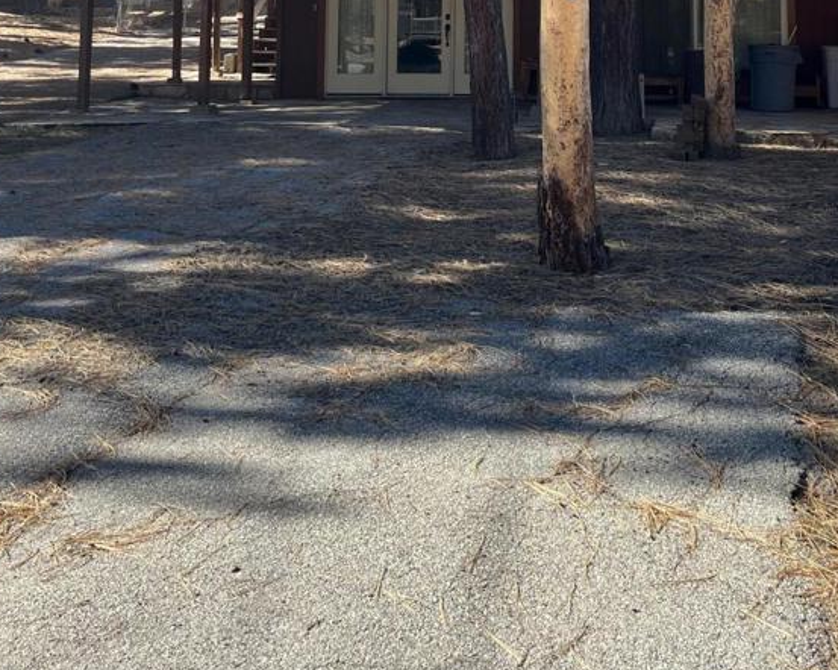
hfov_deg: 39.2
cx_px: 535
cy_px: -39
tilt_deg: +4.9
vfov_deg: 29.4
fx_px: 1165
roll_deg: +1.2
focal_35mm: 47
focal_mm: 5.1
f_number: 1.6
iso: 50
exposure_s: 1/705
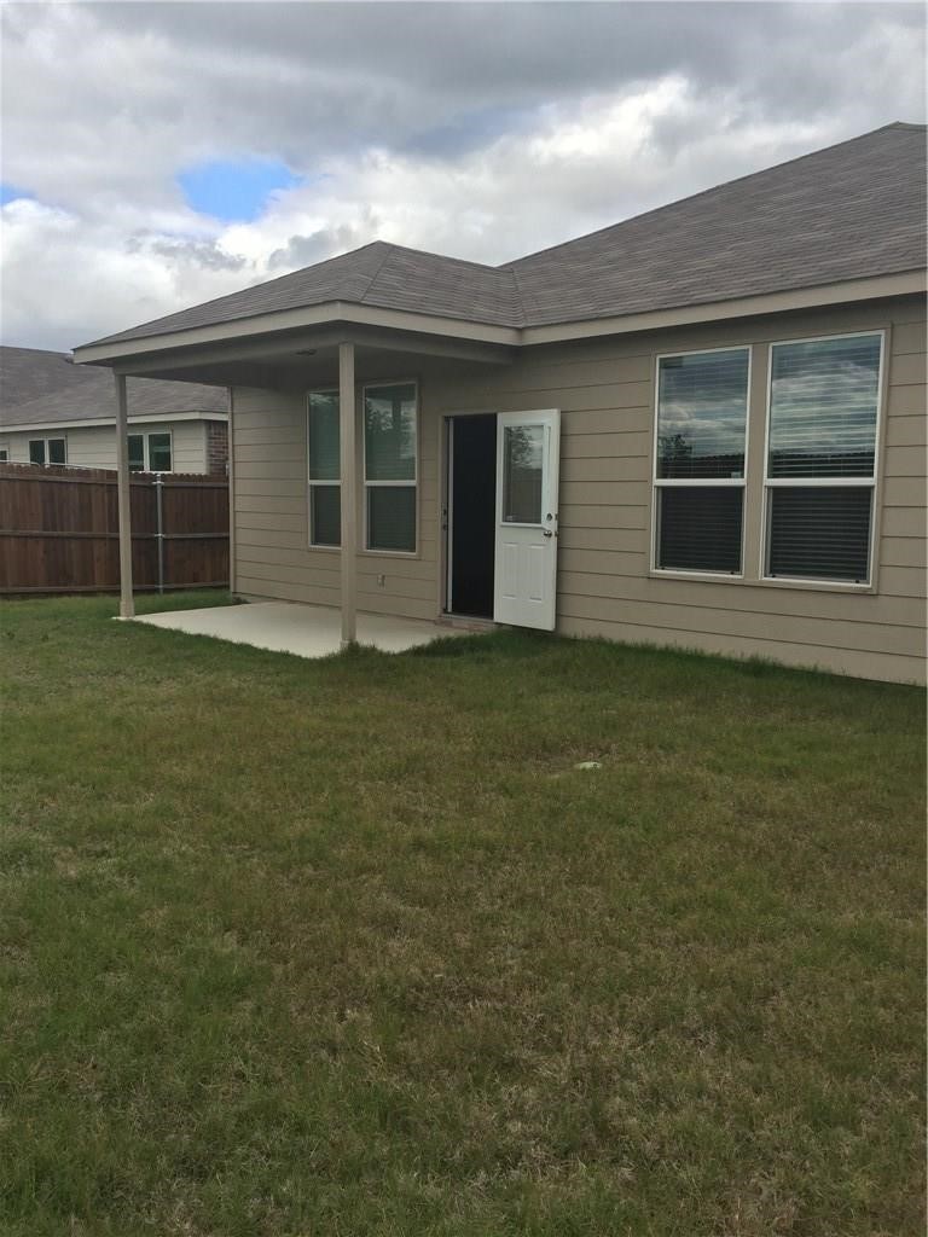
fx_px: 1037
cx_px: 464
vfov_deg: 61.7
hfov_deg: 48.2
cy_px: 618
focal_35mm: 29
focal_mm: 4.15
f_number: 2.2
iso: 32
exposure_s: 1/1199
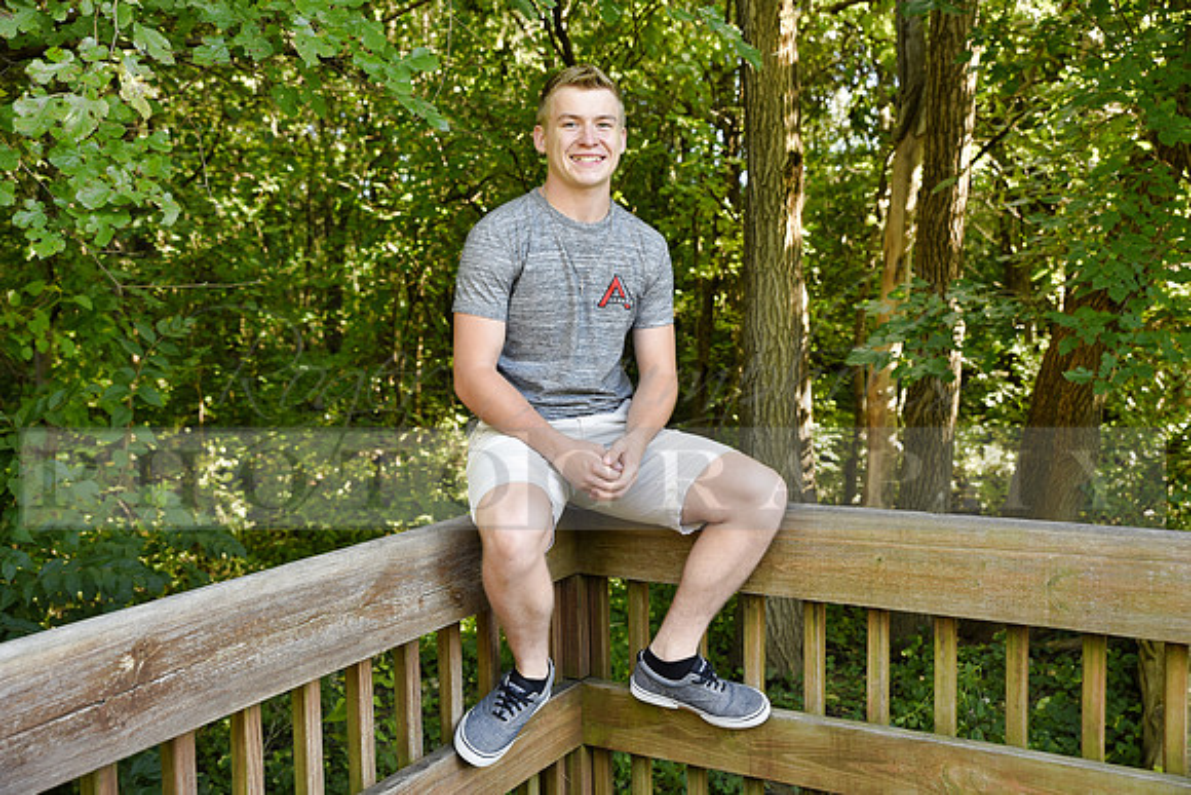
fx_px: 1191
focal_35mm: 36
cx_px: 596
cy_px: 398
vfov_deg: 36.9
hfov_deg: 53.1
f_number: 4
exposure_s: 1/60
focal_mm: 36
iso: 200
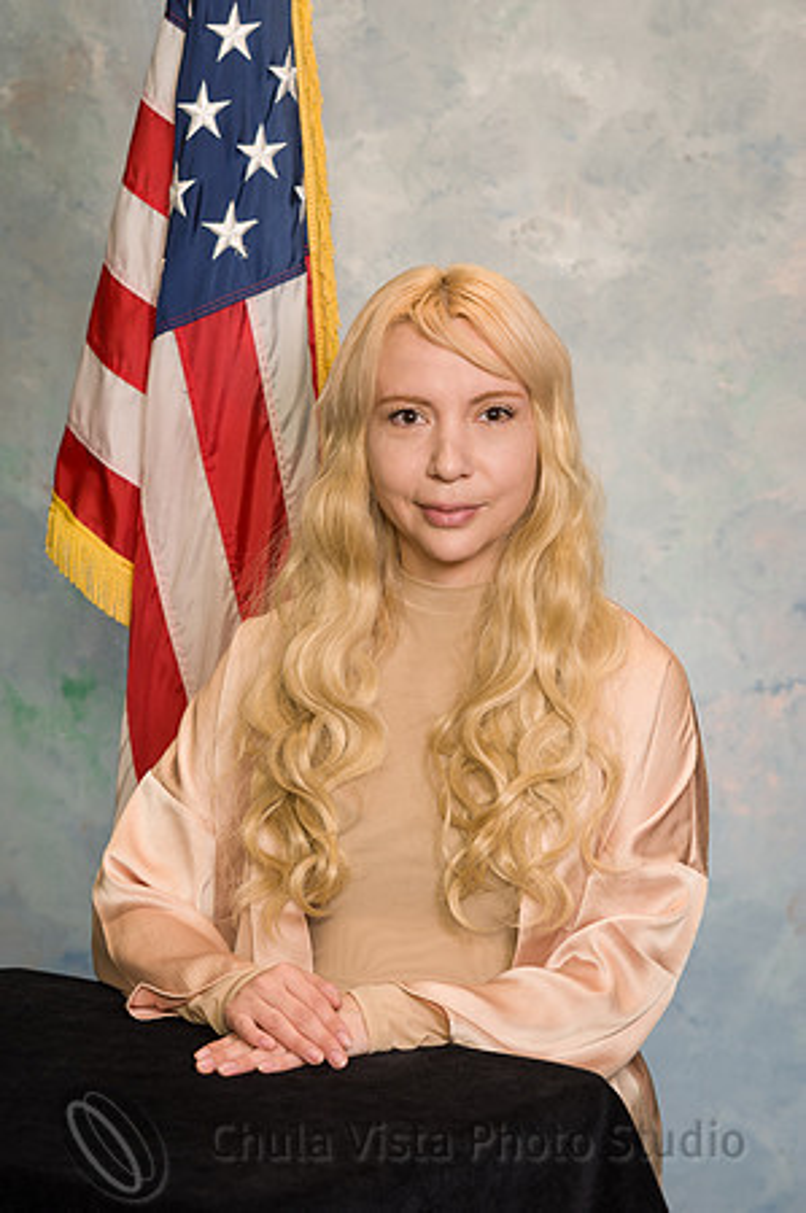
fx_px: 4544
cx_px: 403
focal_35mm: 135
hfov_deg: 10.1
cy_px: 606
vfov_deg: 15.2
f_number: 7.1
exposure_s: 1/125
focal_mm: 135
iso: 100
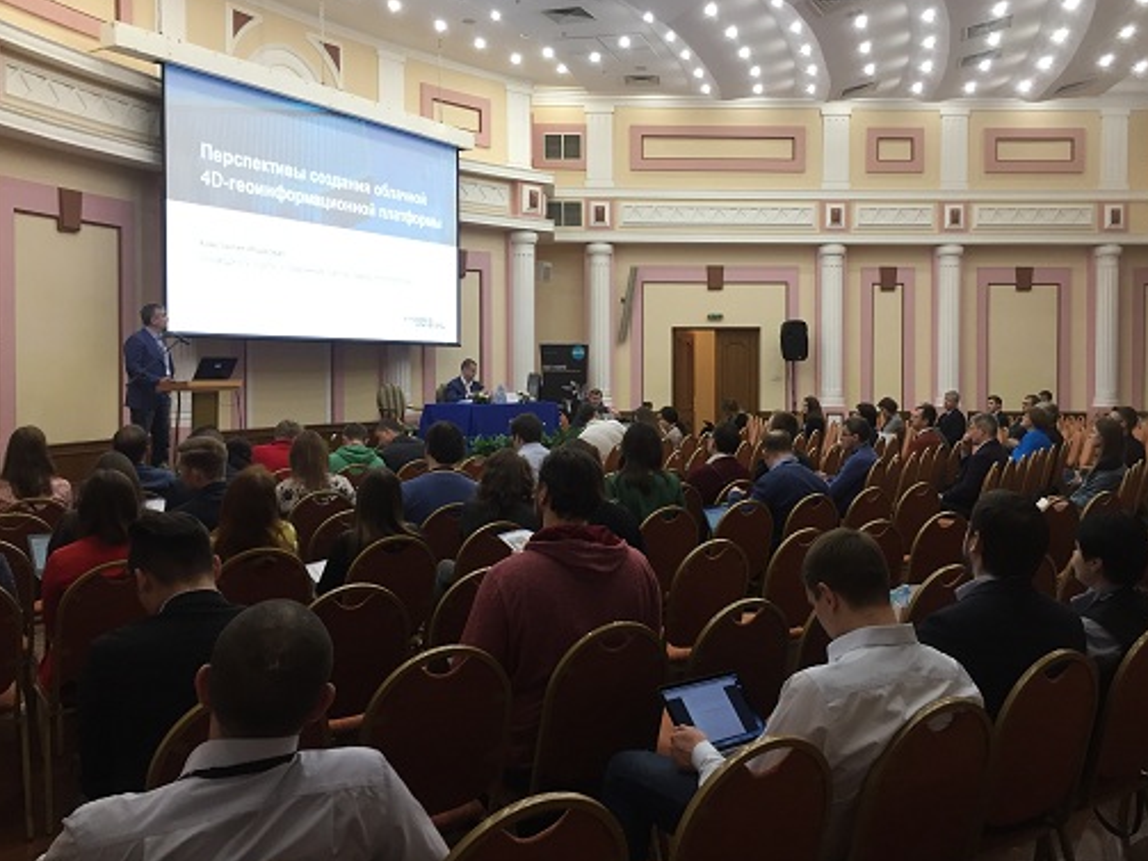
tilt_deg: -2.3
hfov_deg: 55.2
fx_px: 1094
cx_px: 644
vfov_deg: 42.9
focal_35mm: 33
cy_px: 387
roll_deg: -1.6
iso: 100
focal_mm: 4.15
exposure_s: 1/33
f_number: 2.2
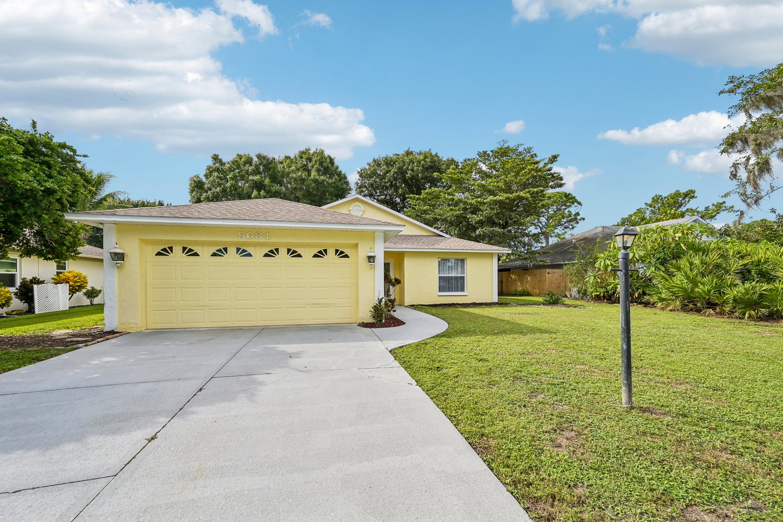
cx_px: 392
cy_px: 261
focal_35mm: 14
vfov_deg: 81.2
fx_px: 304
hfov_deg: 104.3
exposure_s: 1/1250
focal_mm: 14
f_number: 8
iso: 400
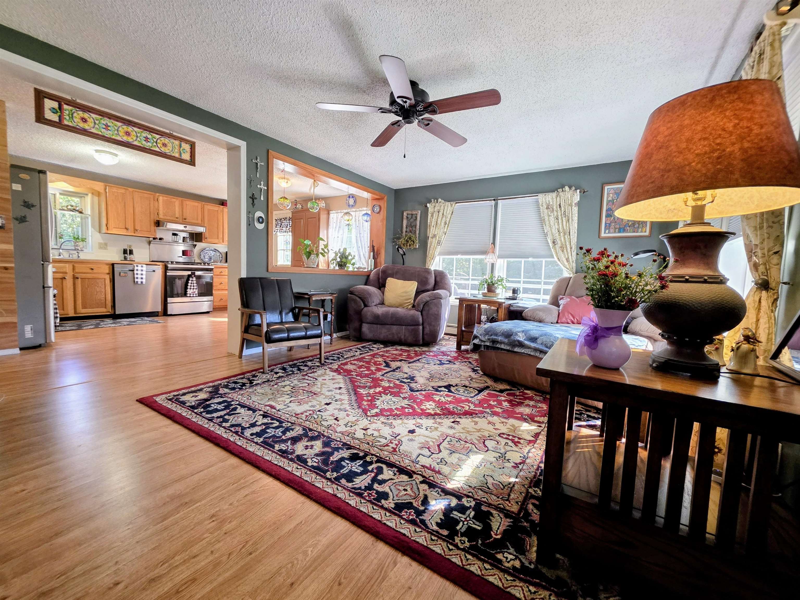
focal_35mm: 13
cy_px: 300
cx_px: 400
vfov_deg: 89.9
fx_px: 300
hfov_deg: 106.2
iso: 160
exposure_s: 1/120
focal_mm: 2.2
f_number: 1.9
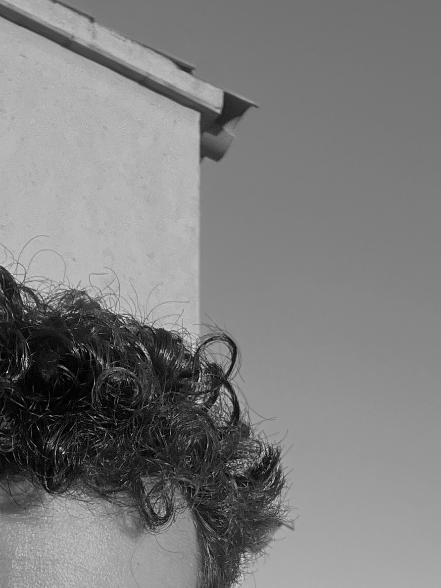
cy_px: 721
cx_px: 14
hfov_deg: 18.5
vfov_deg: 22.8
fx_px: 1325
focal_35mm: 78
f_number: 2.2
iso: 32
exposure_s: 1/244
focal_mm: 2.71
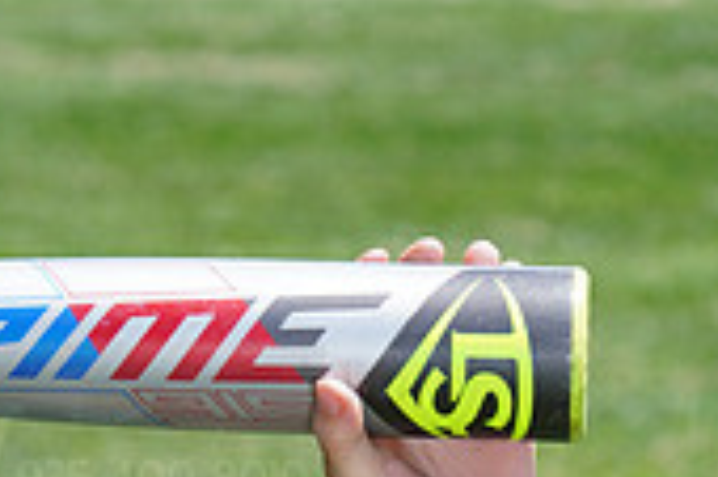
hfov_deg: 3.9
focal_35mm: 526
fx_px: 10480
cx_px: -494
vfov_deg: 2.6
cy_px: 399
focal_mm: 154
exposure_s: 1/200
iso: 200
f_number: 10
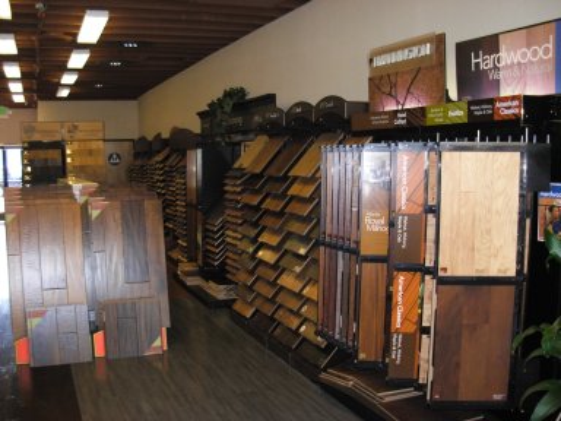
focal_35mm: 38
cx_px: 280
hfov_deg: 49.0
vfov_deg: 37.7
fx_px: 616
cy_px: 210
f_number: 2.9
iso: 336
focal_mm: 6.3
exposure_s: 1/136
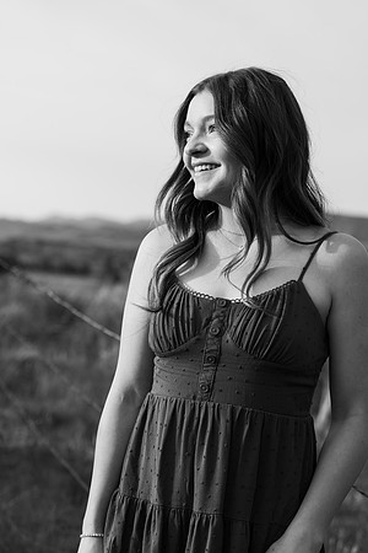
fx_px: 1073
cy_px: 276
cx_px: 184
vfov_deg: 28.8
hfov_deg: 19.5
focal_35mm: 70
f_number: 4
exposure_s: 1/250
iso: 50
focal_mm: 70
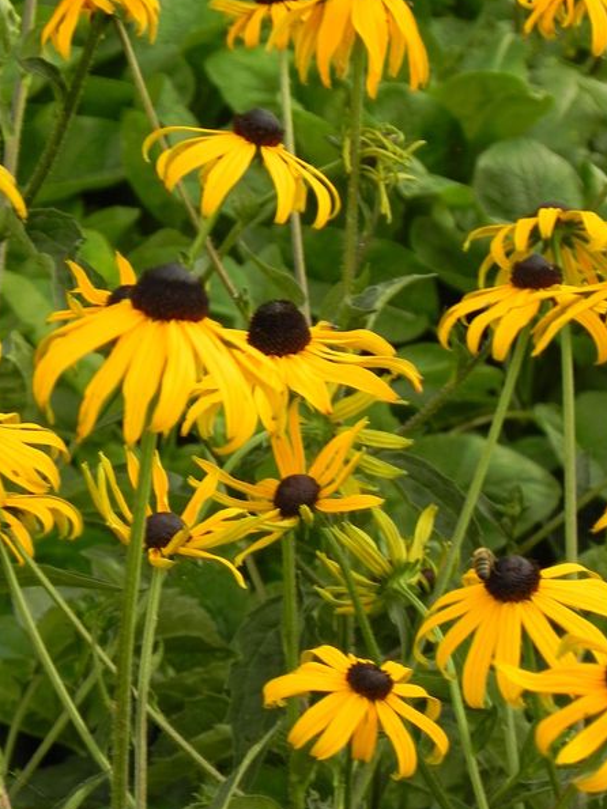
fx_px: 6666
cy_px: 284
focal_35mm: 285
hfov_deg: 5.2
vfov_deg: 6.9
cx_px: 245
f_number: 4.5
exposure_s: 1/15
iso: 160
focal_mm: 37.7
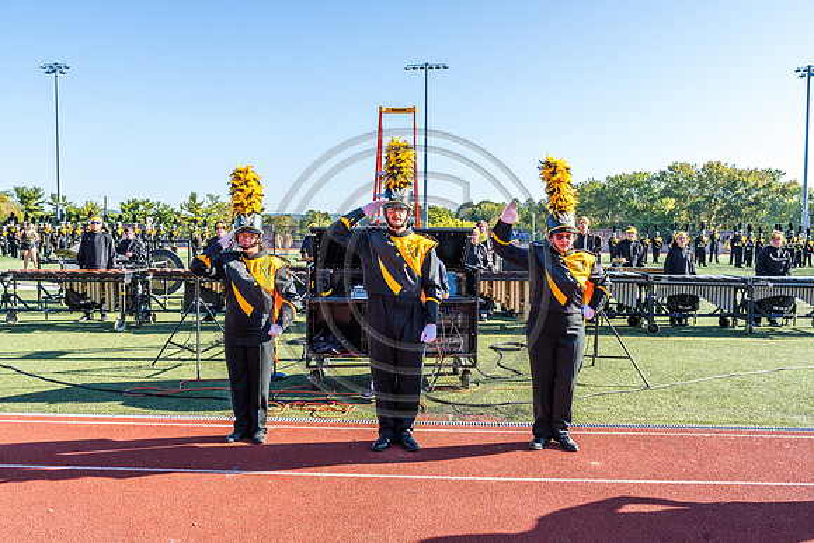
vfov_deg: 46.4
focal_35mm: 28
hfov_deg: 65.5
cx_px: 407
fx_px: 633
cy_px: 272
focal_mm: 28
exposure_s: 1/1250
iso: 1600
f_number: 9
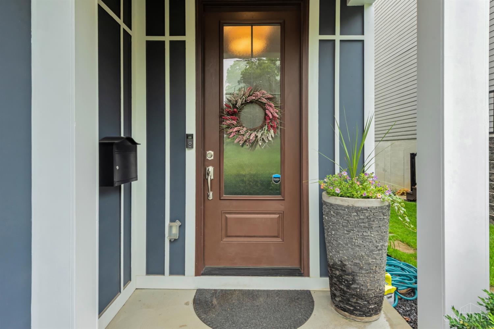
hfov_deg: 84.0
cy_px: 164
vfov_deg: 61.9
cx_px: 247
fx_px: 274
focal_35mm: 20
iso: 800
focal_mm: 20
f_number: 8
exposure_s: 1/160
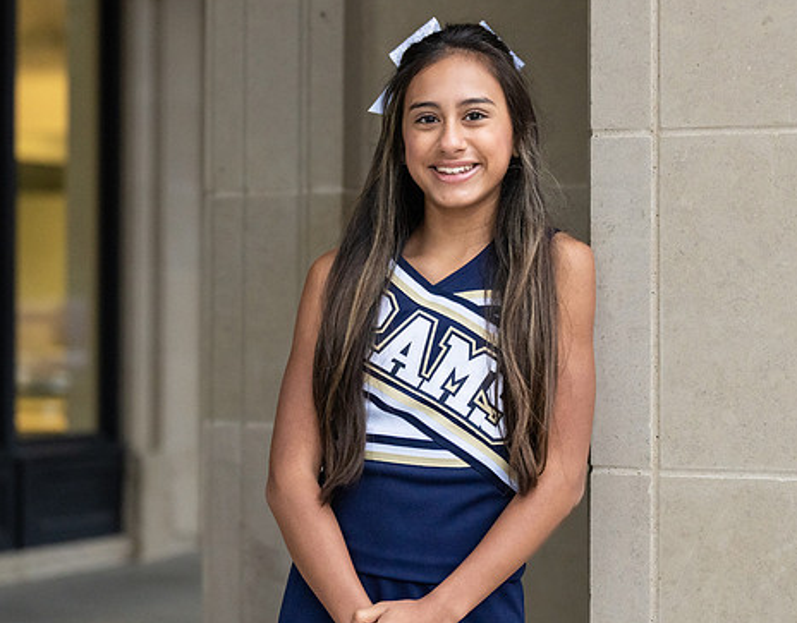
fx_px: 2409
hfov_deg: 18.8
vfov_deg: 14.7
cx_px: 440
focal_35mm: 103
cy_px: 274
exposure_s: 1/250
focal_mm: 70
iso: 3200
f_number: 2.8
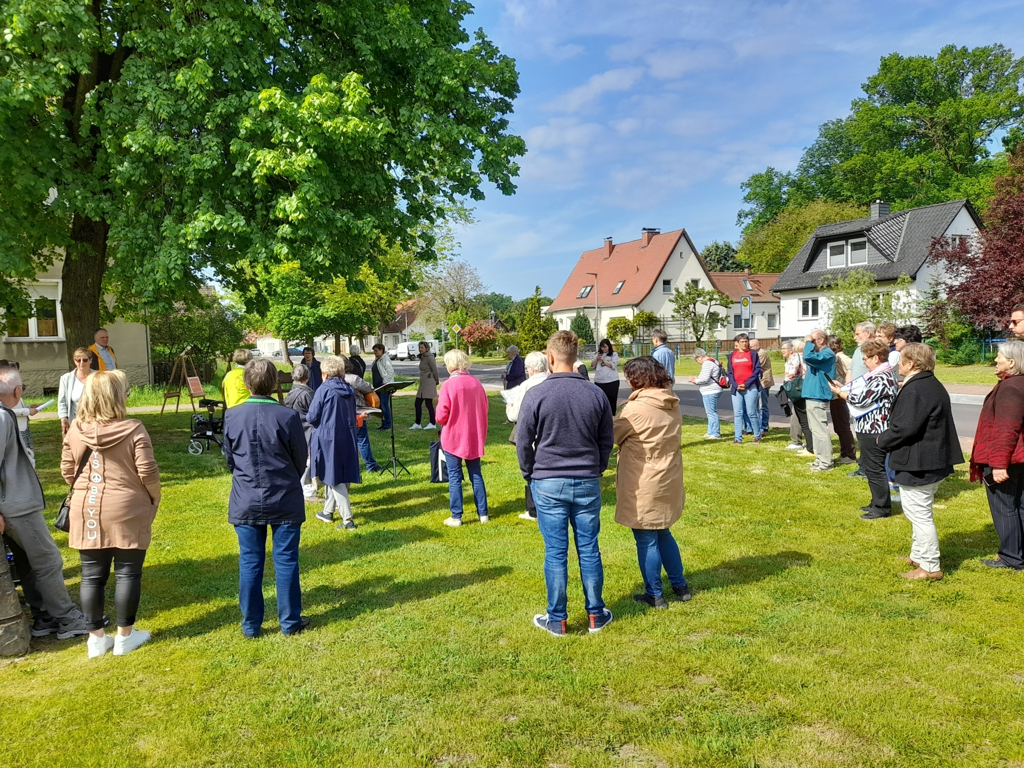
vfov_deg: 54.9
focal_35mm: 25
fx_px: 740
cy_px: 384
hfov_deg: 69.4
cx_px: 512
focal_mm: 4.6
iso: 20
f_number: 2
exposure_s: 1/424
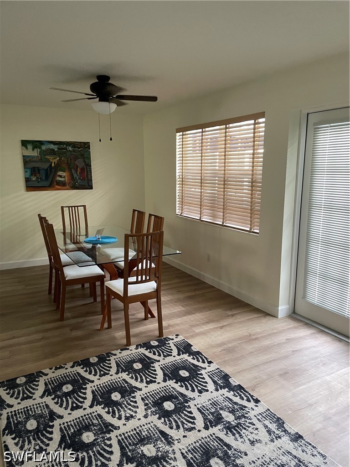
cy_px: 234
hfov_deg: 53.1
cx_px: 175
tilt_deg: -10.5
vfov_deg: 67.3
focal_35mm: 26
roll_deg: -0.7
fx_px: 351
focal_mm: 4.2
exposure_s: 1/60
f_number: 1.6
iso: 320
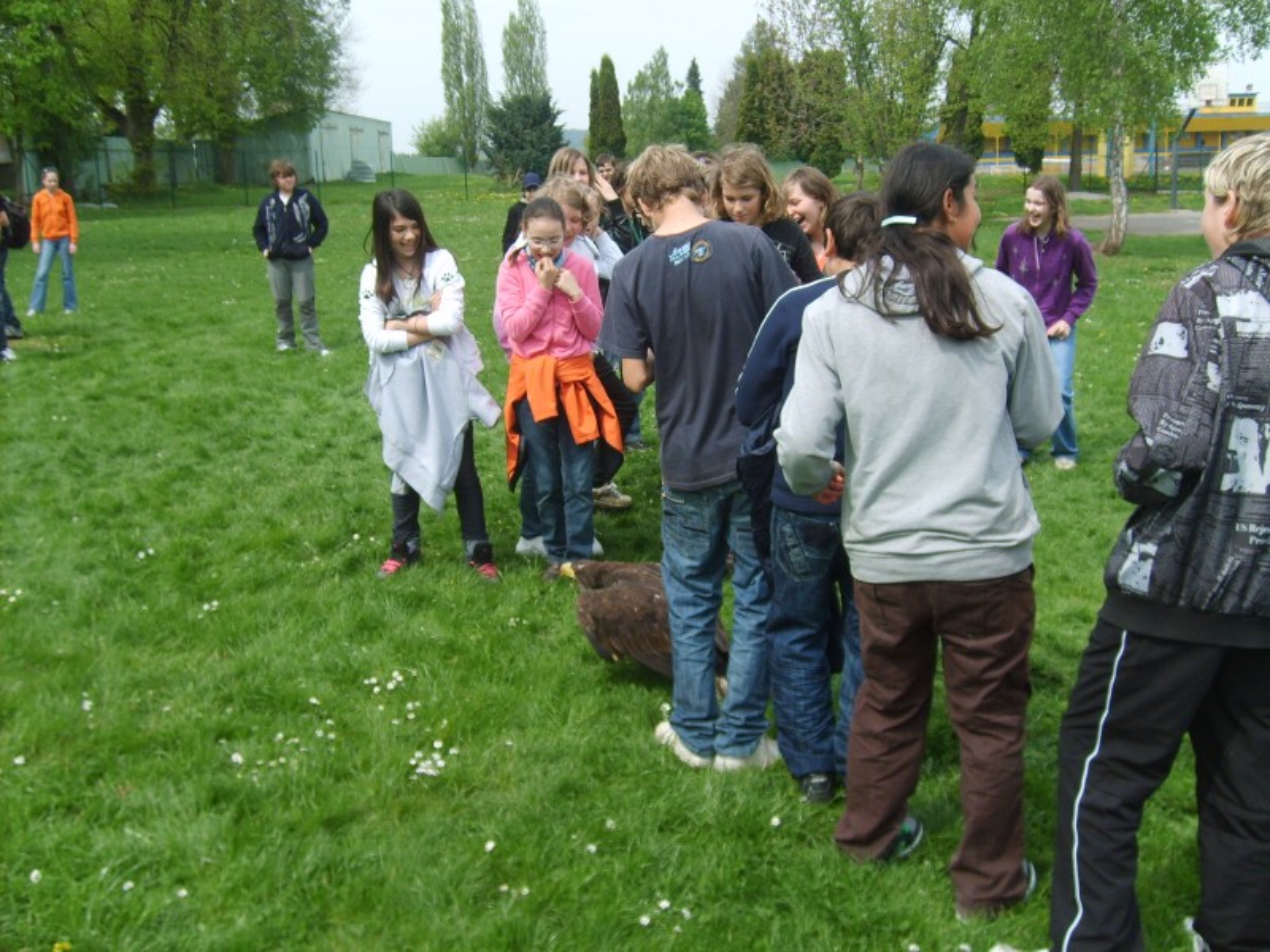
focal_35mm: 35
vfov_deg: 40.7
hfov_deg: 52.6
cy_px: 476
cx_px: 635
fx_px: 1284
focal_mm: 5.8
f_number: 2.8
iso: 50
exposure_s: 1/750
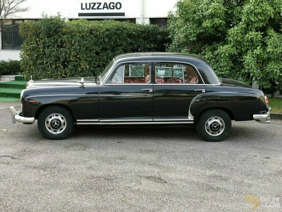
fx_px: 424
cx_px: 141
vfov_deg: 28.0
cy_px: 106
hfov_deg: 36.8
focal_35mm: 52
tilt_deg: -7.6
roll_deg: -0.8
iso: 25
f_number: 2.4
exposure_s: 1/120
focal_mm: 6
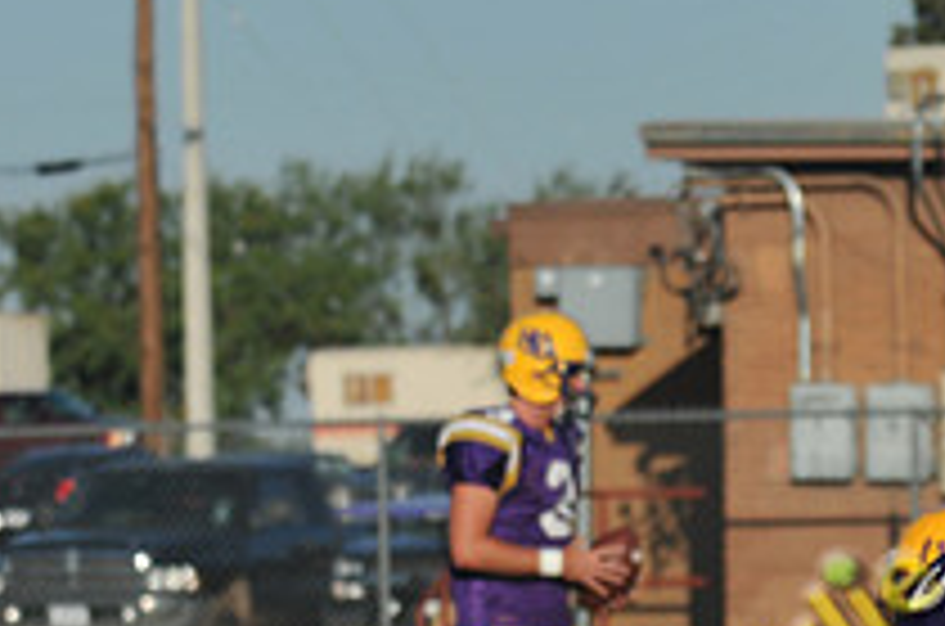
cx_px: 1251
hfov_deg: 4.1
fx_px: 13017
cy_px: 583
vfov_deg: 2.8
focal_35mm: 497
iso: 200
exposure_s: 1/1250
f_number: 6.3
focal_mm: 120
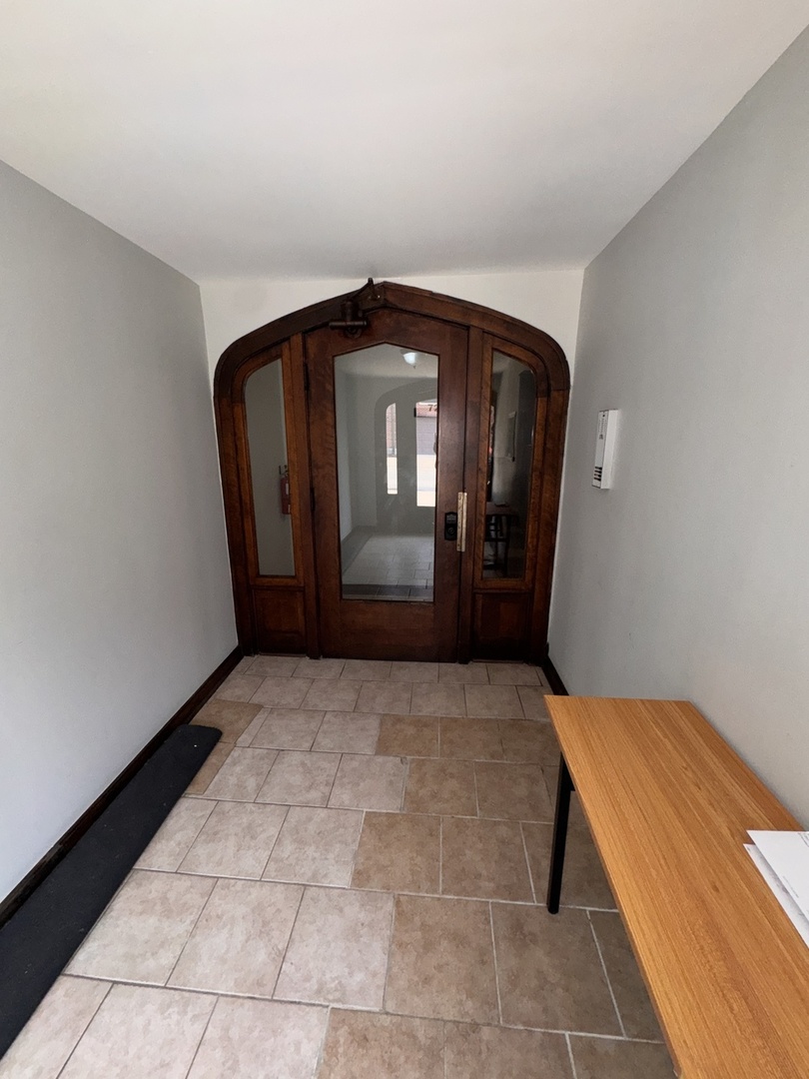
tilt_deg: -13.8
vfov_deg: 102.1
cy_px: 540
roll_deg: -0.3
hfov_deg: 85.7
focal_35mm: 14
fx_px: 436
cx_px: 404
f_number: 2.2
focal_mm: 2.22
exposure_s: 1/60
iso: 125
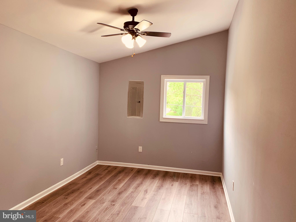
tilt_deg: -0.9
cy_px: 111
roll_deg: -2.7
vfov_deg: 53.1
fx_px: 222
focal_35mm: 26
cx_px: 148
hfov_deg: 67.3
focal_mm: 4.25
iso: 80
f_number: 1.8
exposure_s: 1/60
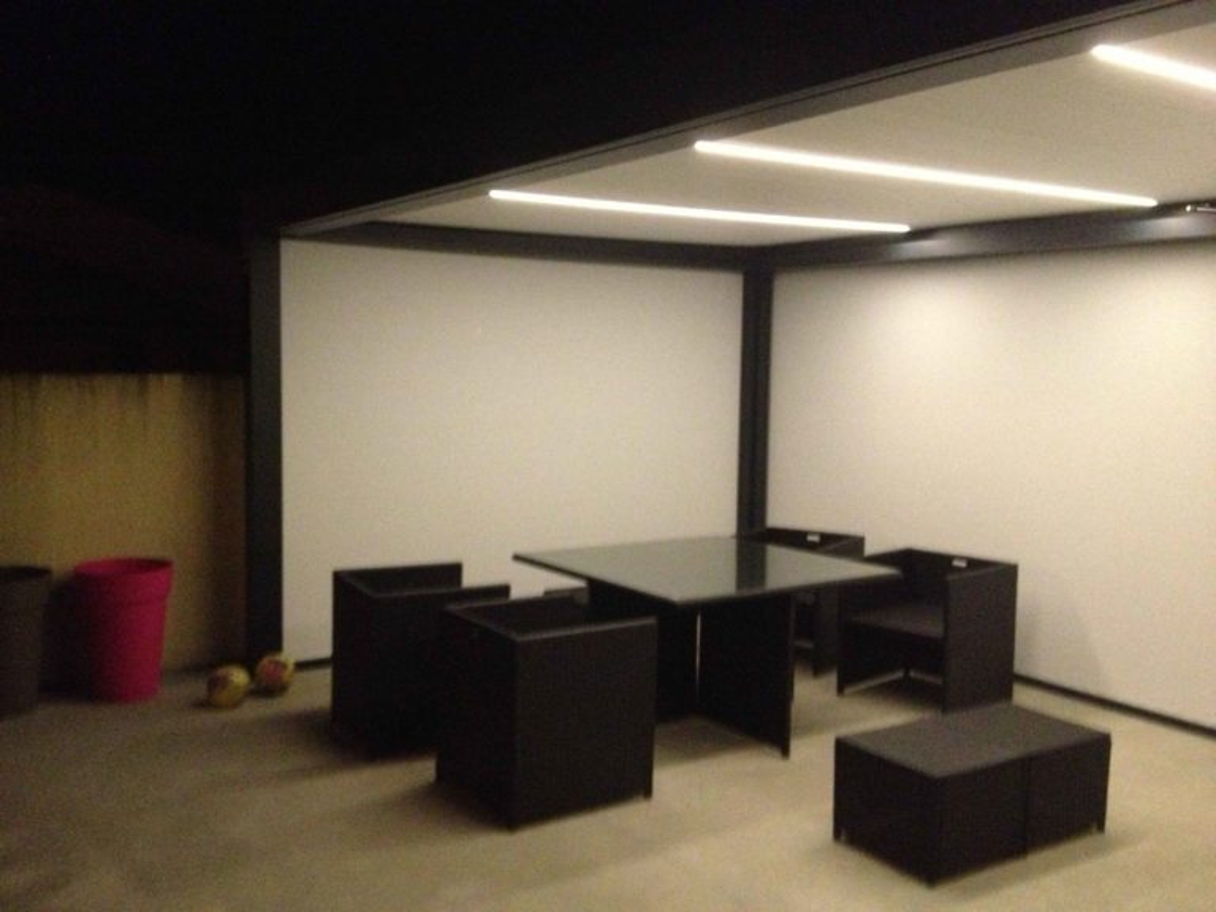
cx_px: 608
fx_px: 1229
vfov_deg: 40.7
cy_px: 456
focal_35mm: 35
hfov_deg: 52.6
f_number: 2.4
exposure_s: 1/15
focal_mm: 4.28
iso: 800
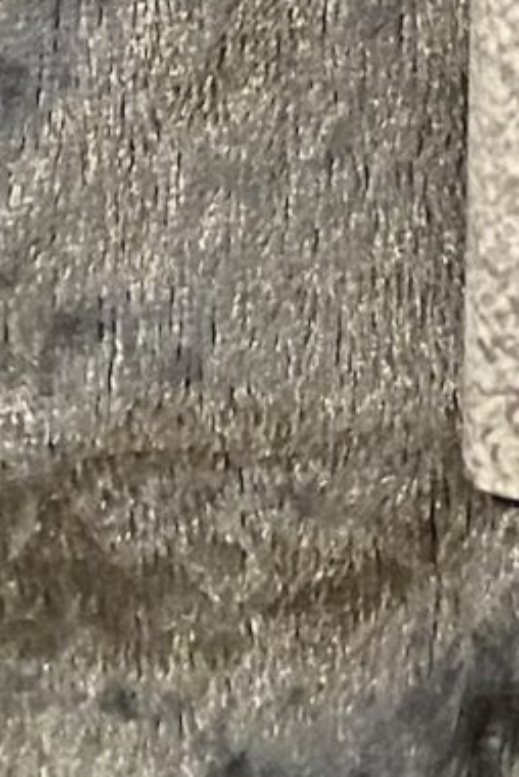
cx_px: 1833
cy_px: -1744
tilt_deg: -87.1
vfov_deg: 8.7
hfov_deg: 6.5
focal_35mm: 182
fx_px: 3928
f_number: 1.8
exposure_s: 1/33
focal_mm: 4.25
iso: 400
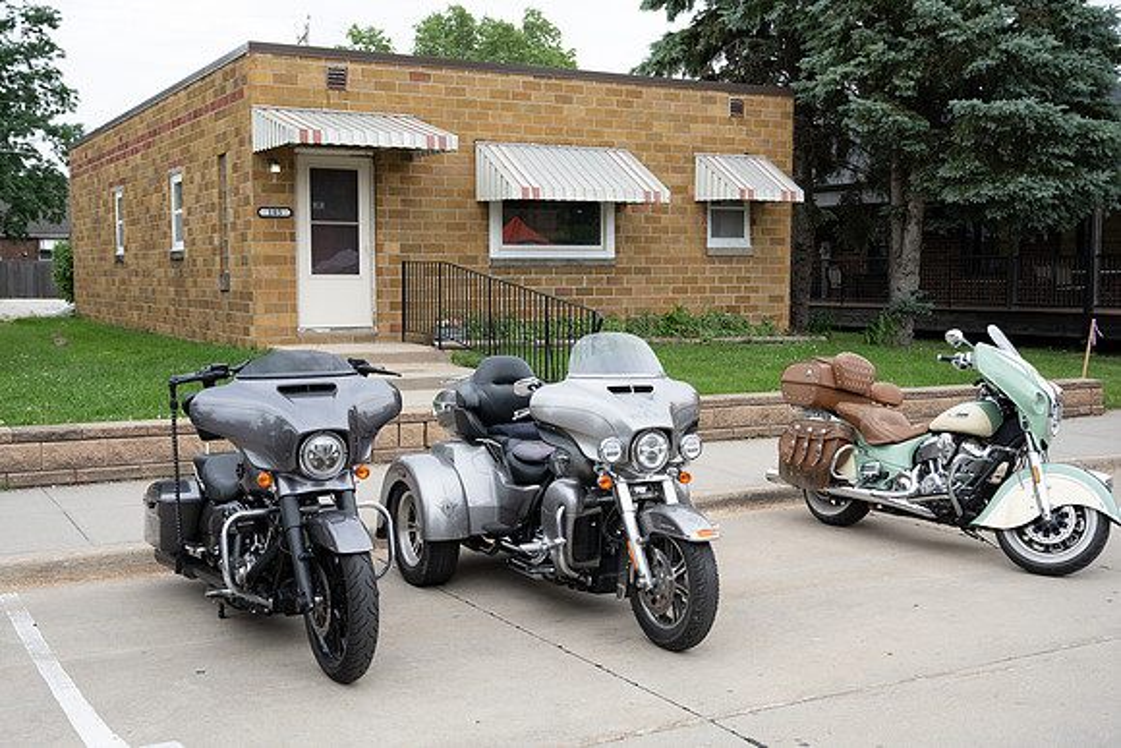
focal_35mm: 39
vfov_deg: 34.2
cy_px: 374
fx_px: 1215
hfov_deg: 49.5
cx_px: 560
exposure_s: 1/200
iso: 500
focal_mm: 39
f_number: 6.3
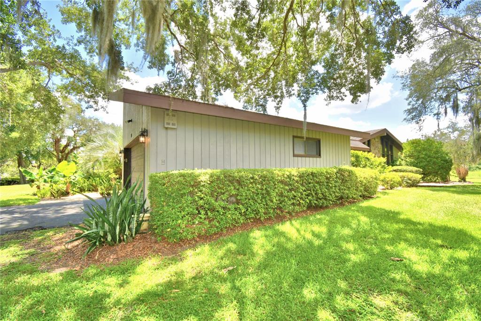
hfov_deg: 100.4
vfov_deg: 77.3
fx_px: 200
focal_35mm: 15
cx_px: 240
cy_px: 160
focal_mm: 10
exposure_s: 1/250
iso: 100
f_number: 5.6
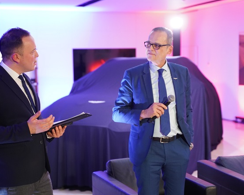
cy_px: 97
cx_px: 103
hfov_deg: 29.5
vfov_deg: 23.9
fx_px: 462
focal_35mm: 64
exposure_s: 1/250
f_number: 2.8
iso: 4000
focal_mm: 56
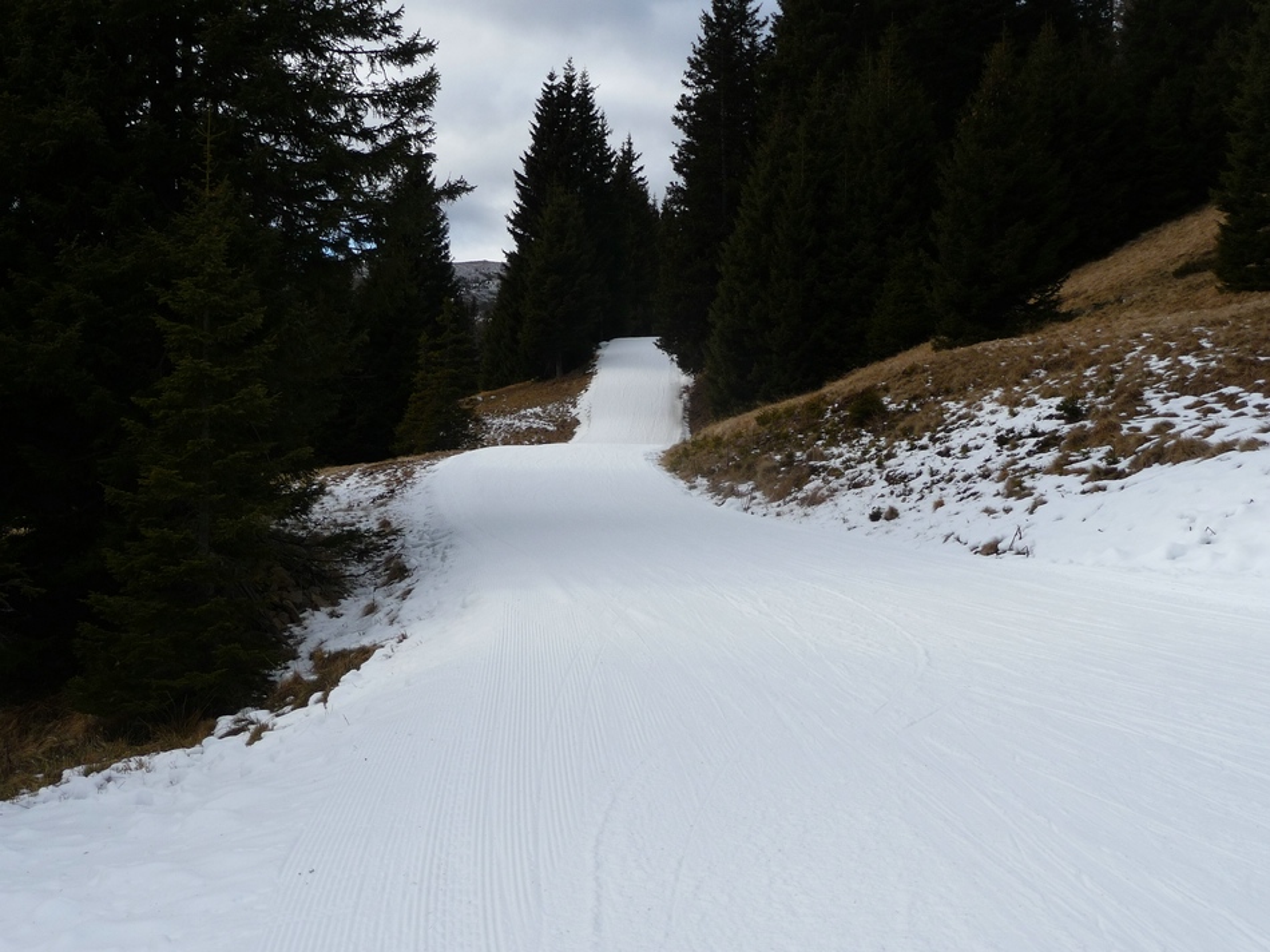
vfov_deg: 32.2
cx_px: 635
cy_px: 476
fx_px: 1651
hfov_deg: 42.1
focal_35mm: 45
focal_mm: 7.6
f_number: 4.1
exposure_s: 1/500
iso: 100
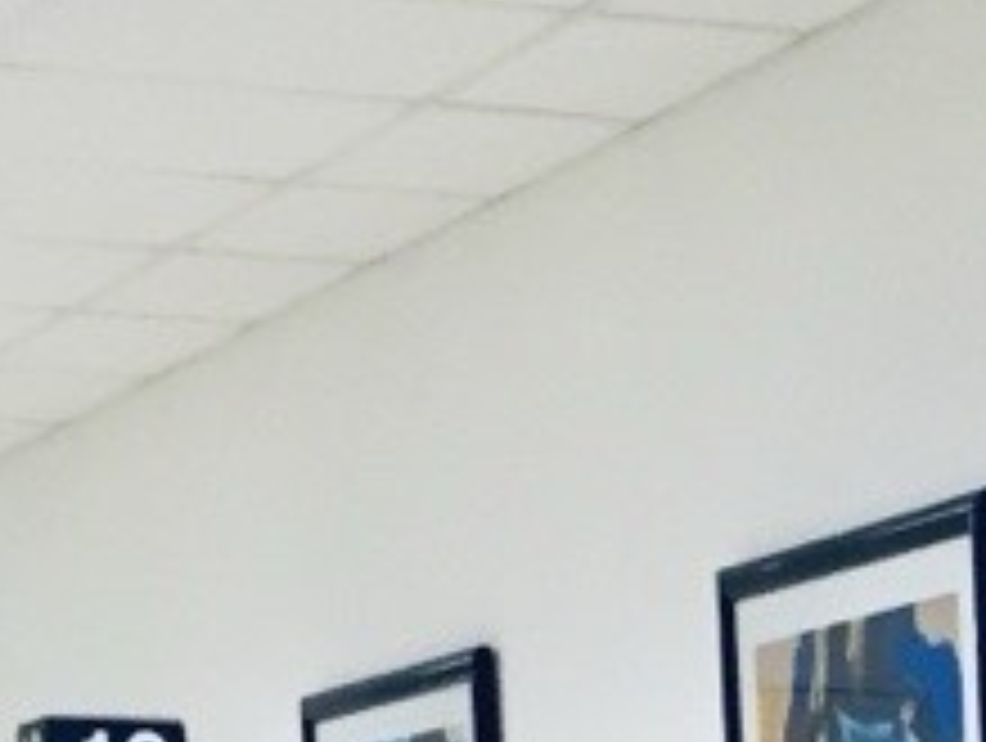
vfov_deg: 7.4
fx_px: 5278
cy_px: 1907
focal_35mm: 185
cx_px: 1495
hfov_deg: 10.3
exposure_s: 1/33
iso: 64
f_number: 2.2
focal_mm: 4.15
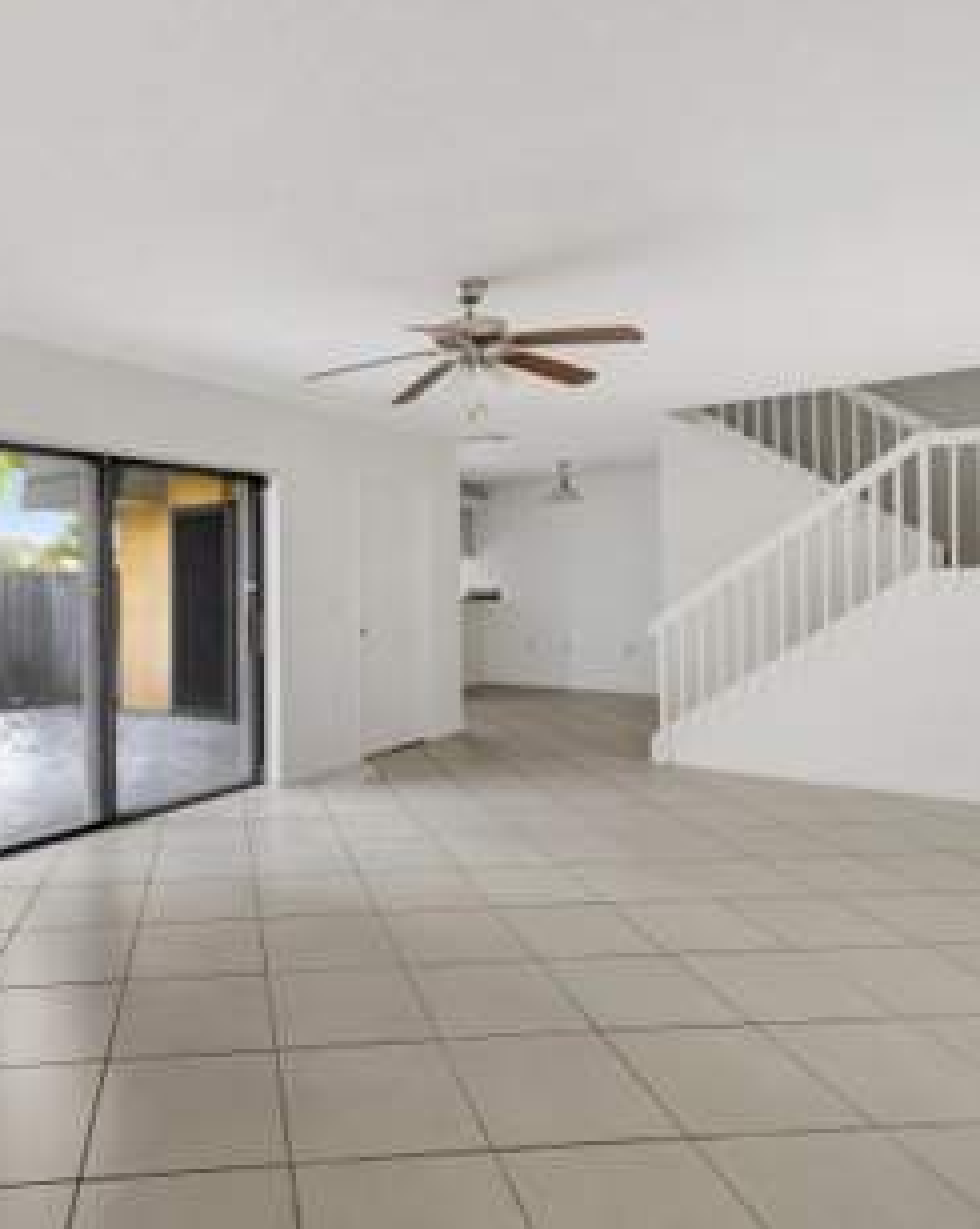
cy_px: 594
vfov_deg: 75.1
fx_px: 799
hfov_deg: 60.9
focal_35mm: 22
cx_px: 296
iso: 3200
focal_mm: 10
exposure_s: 1/15
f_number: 8
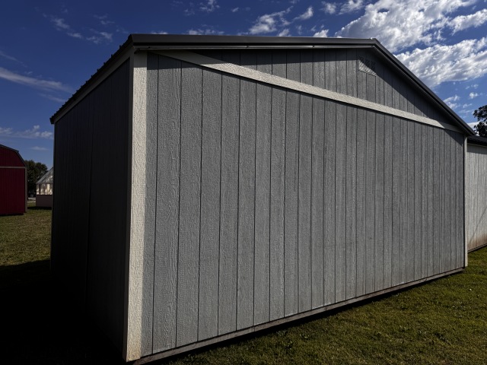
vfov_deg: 56.8
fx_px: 338
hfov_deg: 71.6
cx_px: 244
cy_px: 182
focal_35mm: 24
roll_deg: +1.3
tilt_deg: +2.1
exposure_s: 1/9009
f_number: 1.78
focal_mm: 6.76
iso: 80
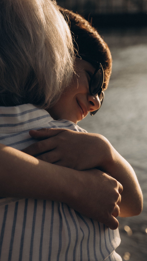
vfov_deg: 25.6
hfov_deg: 14.6
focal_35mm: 83
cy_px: 135
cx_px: 78
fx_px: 575
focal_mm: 66
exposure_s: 1/500
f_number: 5.6
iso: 100
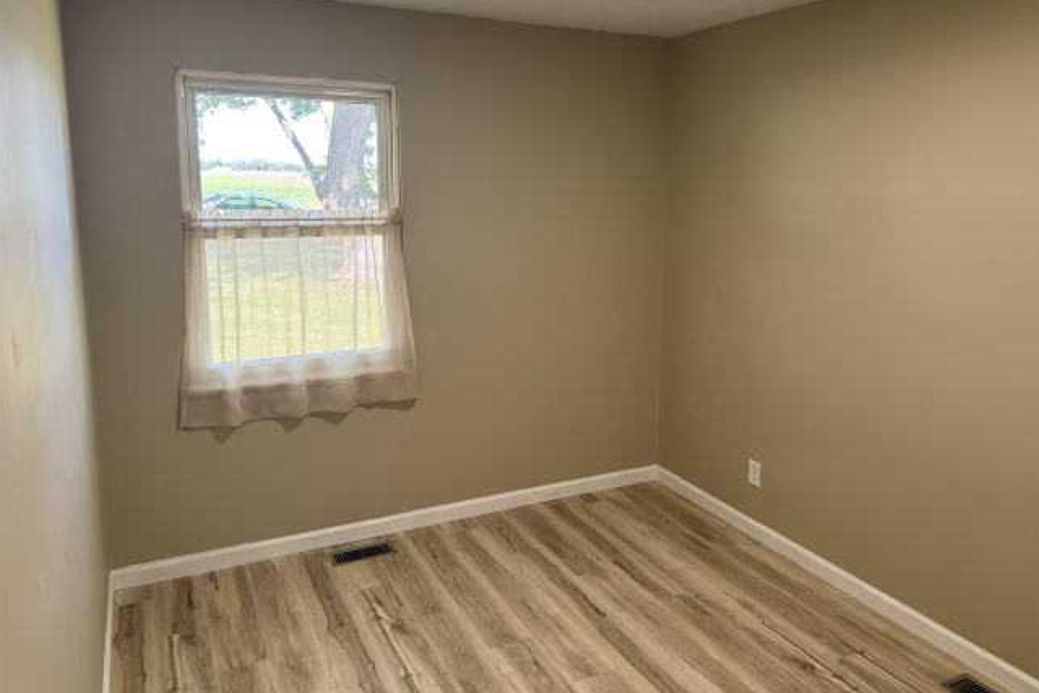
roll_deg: -0.6
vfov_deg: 49.4
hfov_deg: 69.4
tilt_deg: -10.9
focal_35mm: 26
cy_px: 295
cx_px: 540
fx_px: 751
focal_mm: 6.76
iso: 125
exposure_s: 1/121
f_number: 1.78
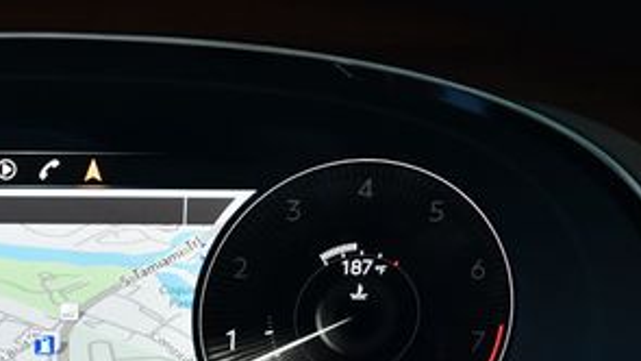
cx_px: 17
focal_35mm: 82
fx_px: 1394
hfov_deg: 24.8
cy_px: 287
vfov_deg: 14.7
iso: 450
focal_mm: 18
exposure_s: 1/250
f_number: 3.5
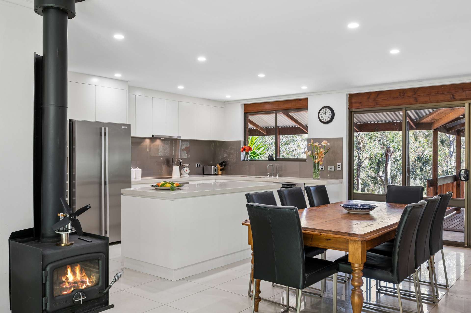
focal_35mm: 30
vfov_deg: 43.5
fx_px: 392
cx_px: 236
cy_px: 156
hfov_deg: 62.0
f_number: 8
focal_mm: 30
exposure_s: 1/15
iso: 400
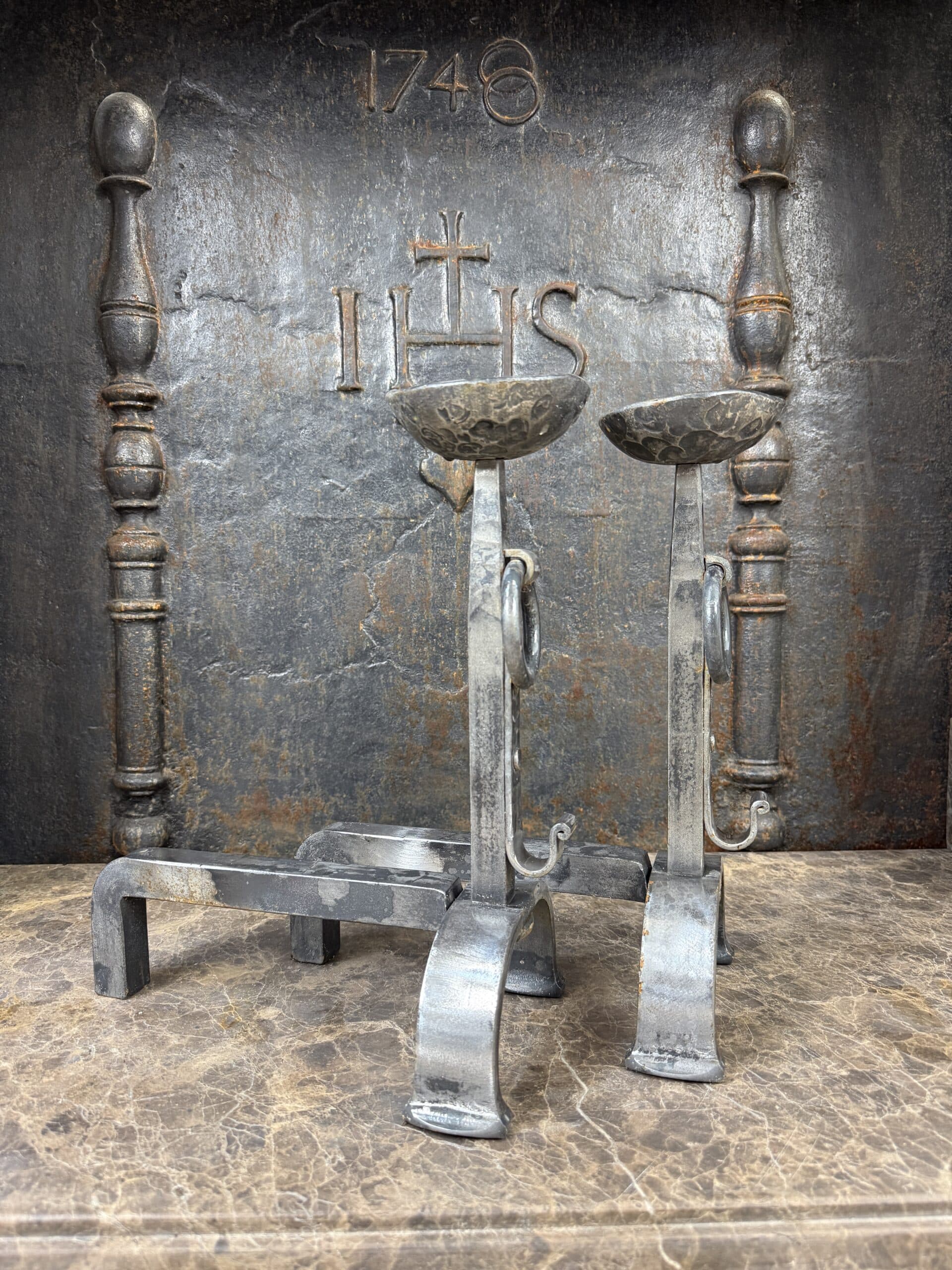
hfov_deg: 56.8
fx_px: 880
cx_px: 476
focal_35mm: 24
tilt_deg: -6.1
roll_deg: +0.4
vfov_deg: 71.6
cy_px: 635
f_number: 1.78
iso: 250
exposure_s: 1/50
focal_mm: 6.76
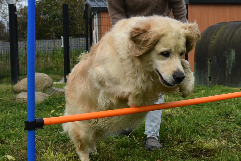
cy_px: 85
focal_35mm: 69
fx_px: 462
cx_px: 125
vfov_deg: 19.7
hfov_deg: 29.2
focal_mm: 23
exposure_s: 1/1250
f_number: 5.6
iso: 400
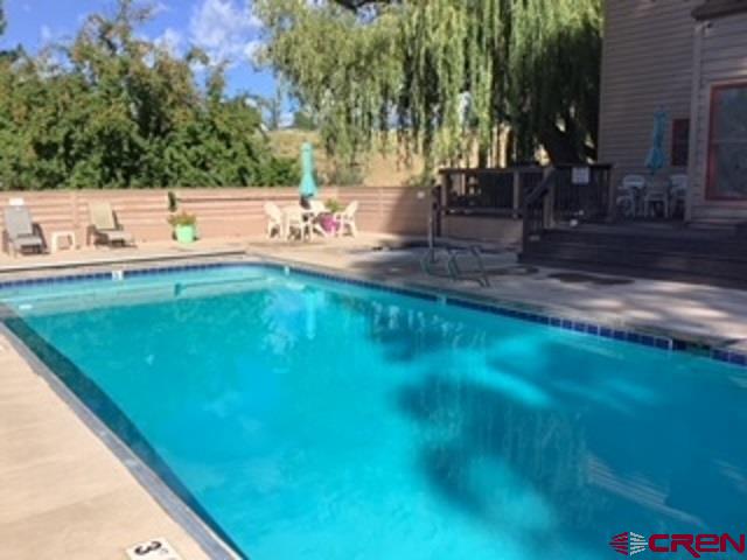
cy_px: 280
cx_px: 374
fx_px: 669
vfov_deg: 45.4
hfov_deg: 58.4
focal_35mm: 31
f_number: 2.4
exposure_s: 1/1116
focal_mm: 3.3
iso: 25
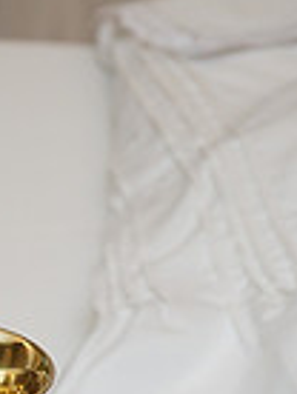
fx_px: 3079
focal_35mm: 270
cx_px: -188
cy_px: 453
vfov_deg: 7.3
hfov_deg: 5.5
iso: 800
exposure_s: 1/80
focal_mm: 67
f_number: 5.6
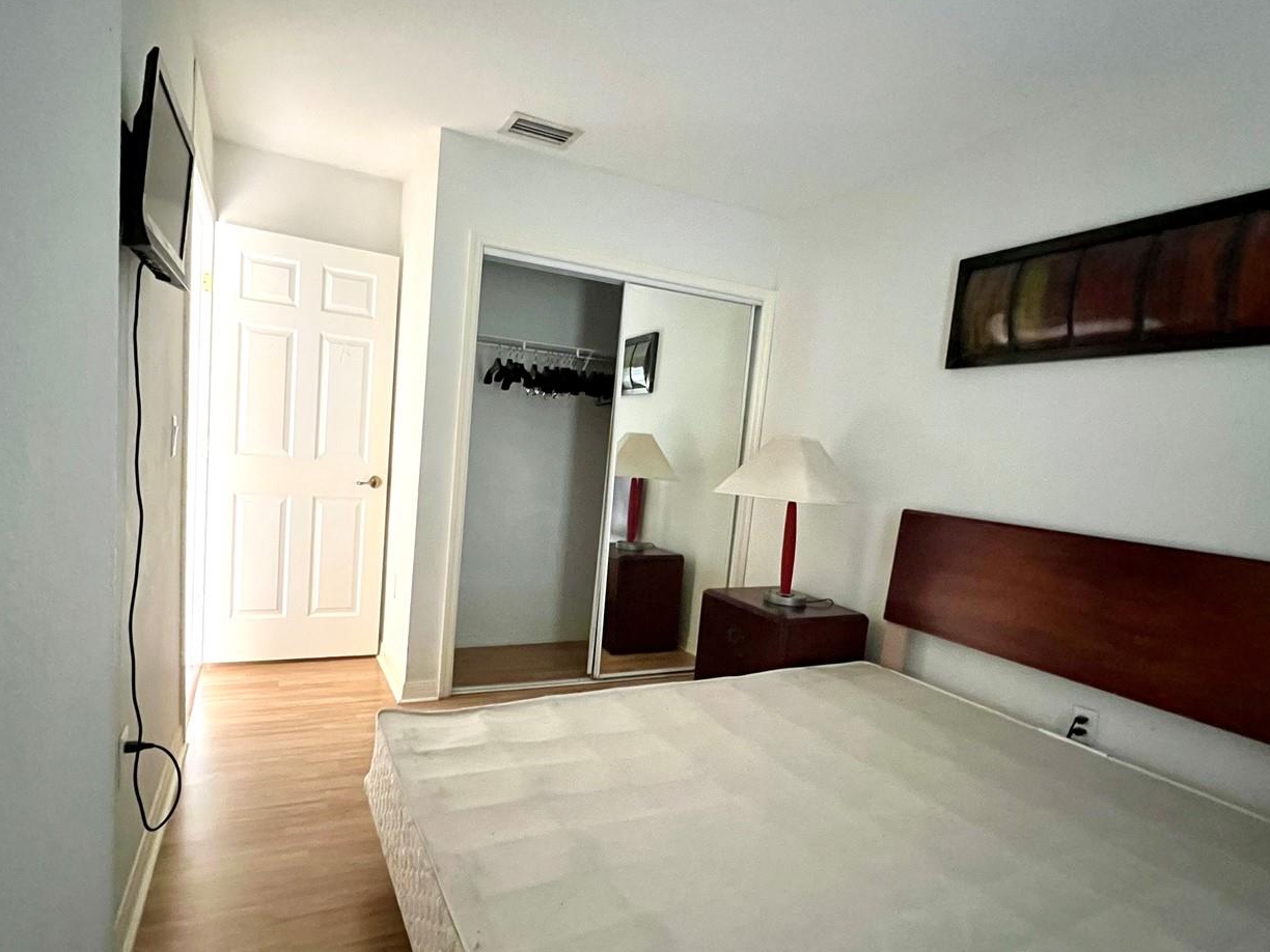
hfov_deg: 90.7
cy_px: 515
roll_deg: -4.3
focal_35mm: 17
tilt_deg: -6.2
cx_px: 569
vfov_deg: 74.6
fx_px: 624
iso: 1000
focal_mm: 1.57
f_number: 1.8
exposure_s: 1/56
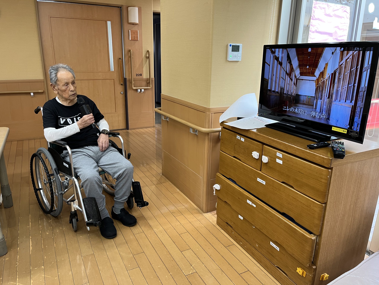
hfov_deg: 67.3
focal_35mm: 26
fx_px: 285
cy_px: 142
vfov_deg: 53.1
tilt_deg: -17.1
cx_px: 190
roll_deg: -0.6
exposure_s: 1/53
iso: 125
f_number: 1.6
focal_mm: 5.1
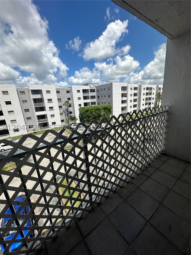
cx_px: 96
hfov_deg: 85.7
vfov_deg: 102.1
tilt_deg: -15.1
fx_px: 103
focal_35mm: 14
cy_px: 128
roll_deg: +2.9
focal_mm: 2.22
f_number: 2.2
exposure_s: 1/2398
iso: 50
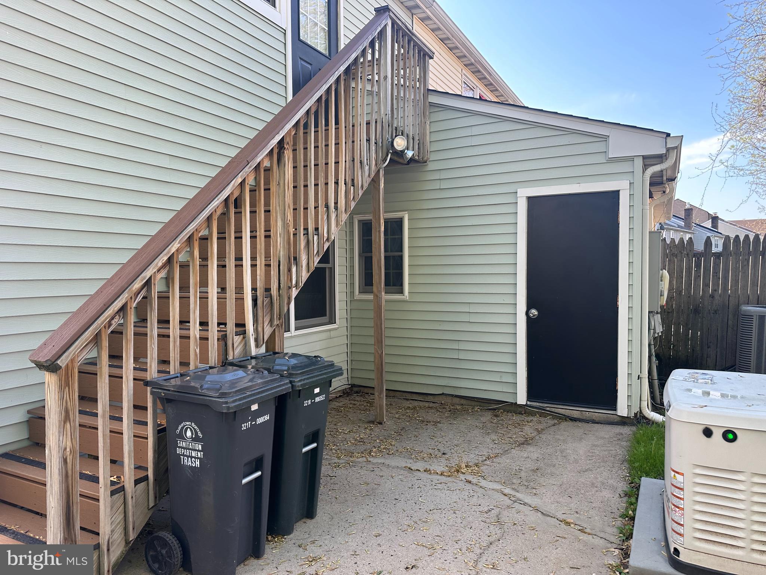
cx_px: 383
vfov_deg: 56.8
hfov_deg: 71.6
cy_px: 288
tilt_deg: -2.7
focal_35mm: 24
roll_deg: +0.3
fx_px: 531
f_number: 1.78
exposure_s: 1/558
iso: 80
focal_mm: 6.86
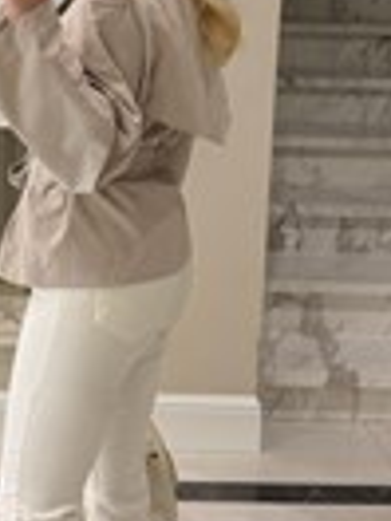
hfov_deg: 19.8
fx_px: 1099
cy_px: 162
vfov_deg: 26.5
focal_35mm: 73
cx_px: 43
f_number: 1.78
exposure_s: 1/100
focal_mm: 6.76
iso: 200
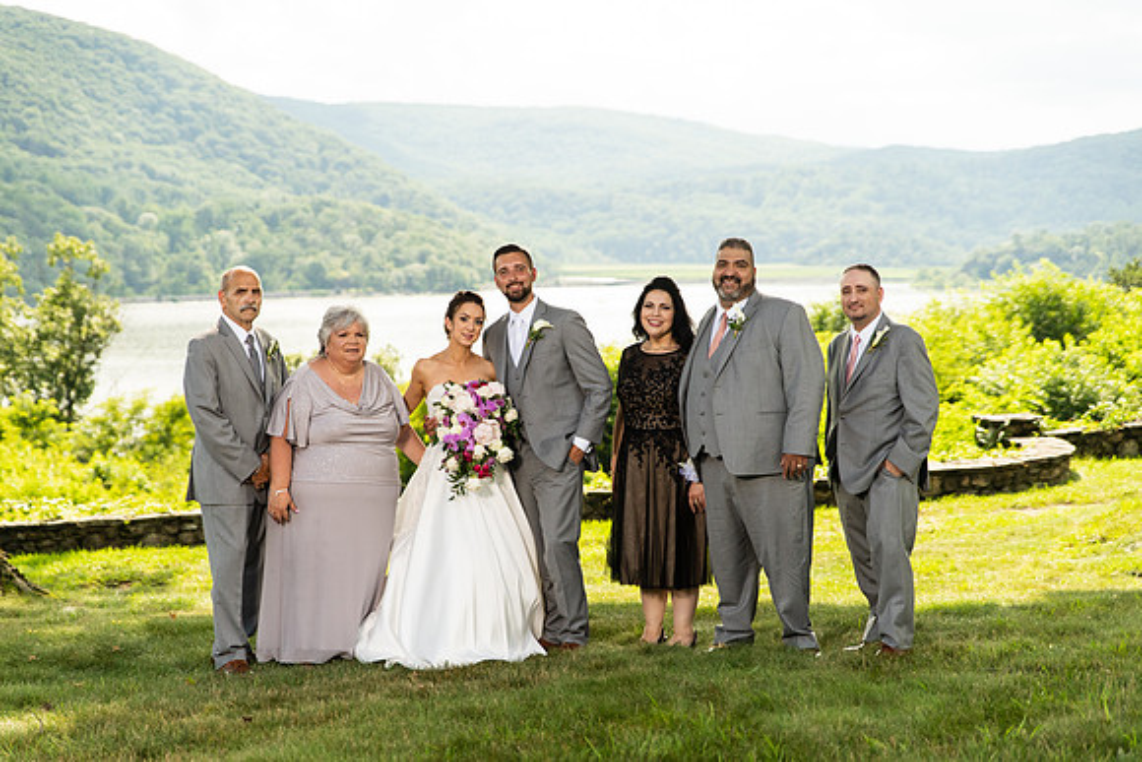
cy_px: 381
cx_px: 571
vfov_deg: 19.5
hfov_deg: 28.8
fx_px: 2221
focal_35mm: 70
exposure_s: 1/4000
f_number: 2.8
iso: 1000
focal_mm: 70
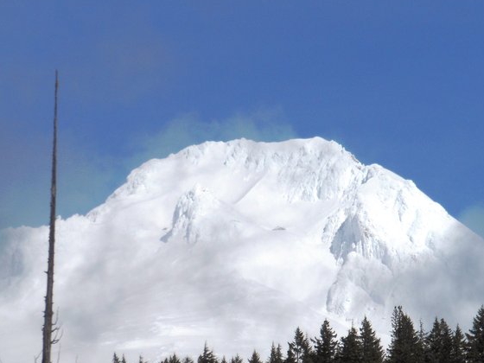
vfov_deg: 4.2
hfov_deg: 5.6
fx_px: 4922
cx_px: 305
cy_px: 216
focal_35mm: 352
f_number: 5.8
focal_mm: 39.1
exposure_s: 1/1500
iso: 80
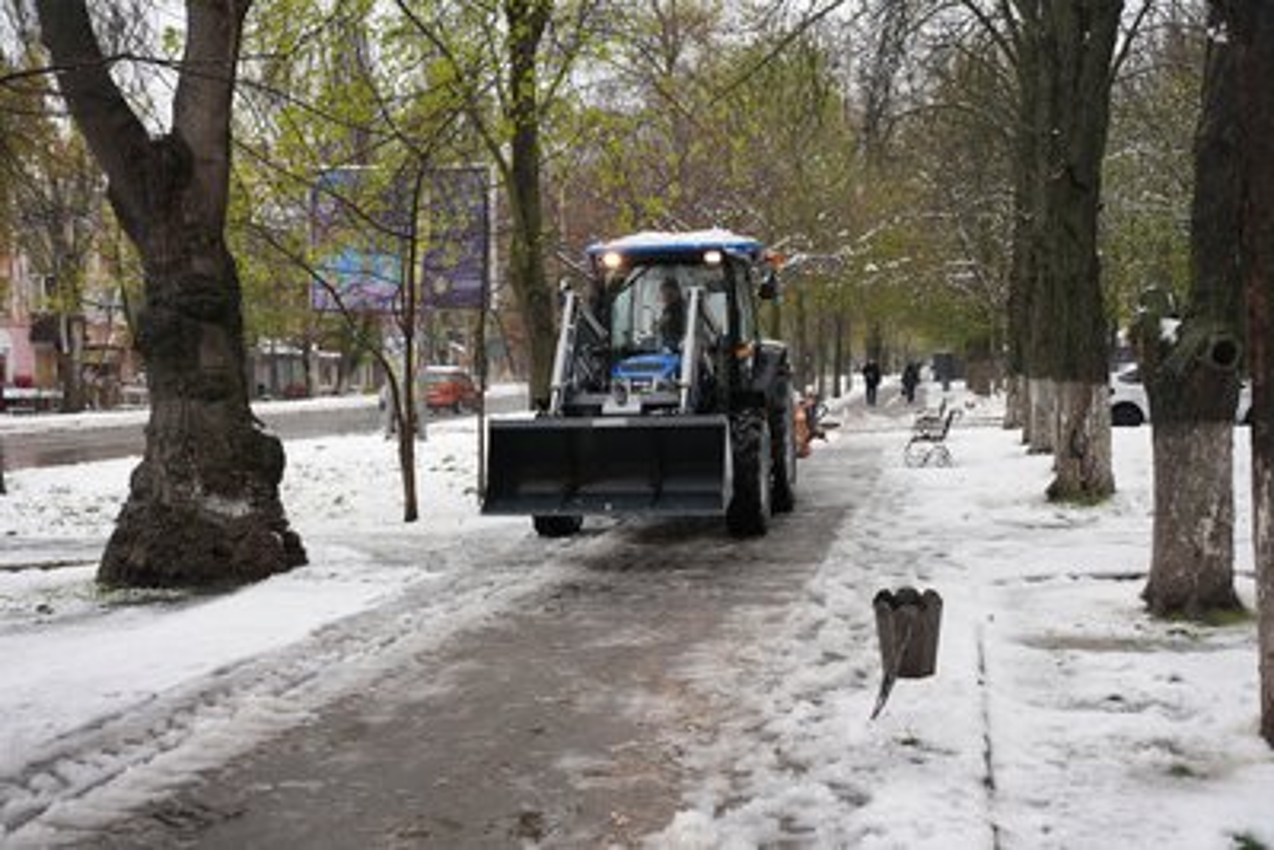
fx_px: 1770
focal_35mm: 50
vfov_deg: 27.0
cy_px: 425
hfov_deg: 39.6
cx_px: 637
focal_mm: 50
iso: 160
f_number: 4
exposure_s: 1/160
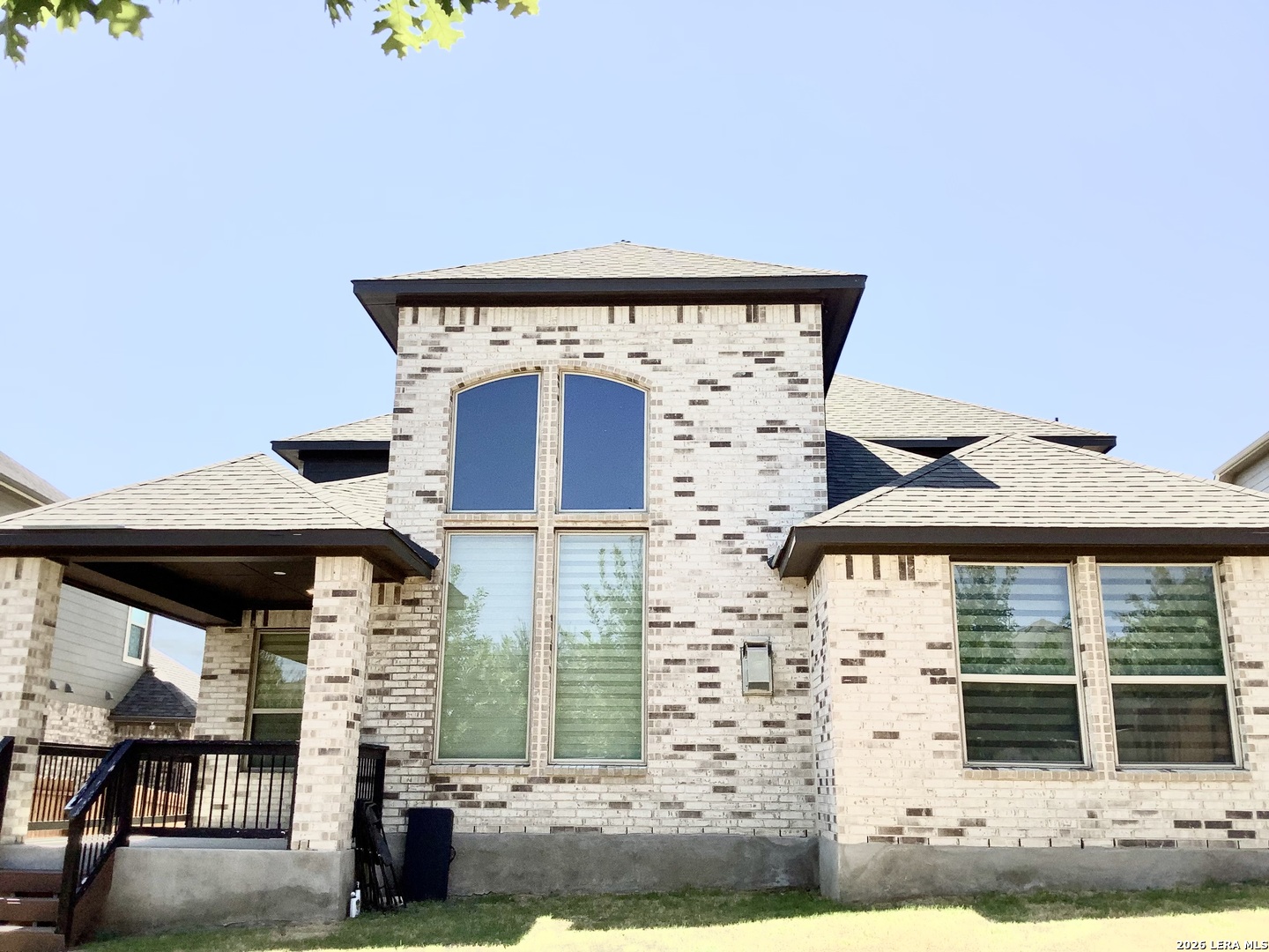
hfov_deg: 58.4
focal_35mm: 31
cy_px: 476
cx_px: 634
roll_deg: -1.2
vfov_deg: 45.4
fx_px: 1136
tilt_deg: +14.4
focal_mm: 3.3
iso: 25
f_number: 2.4
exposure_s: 1/981
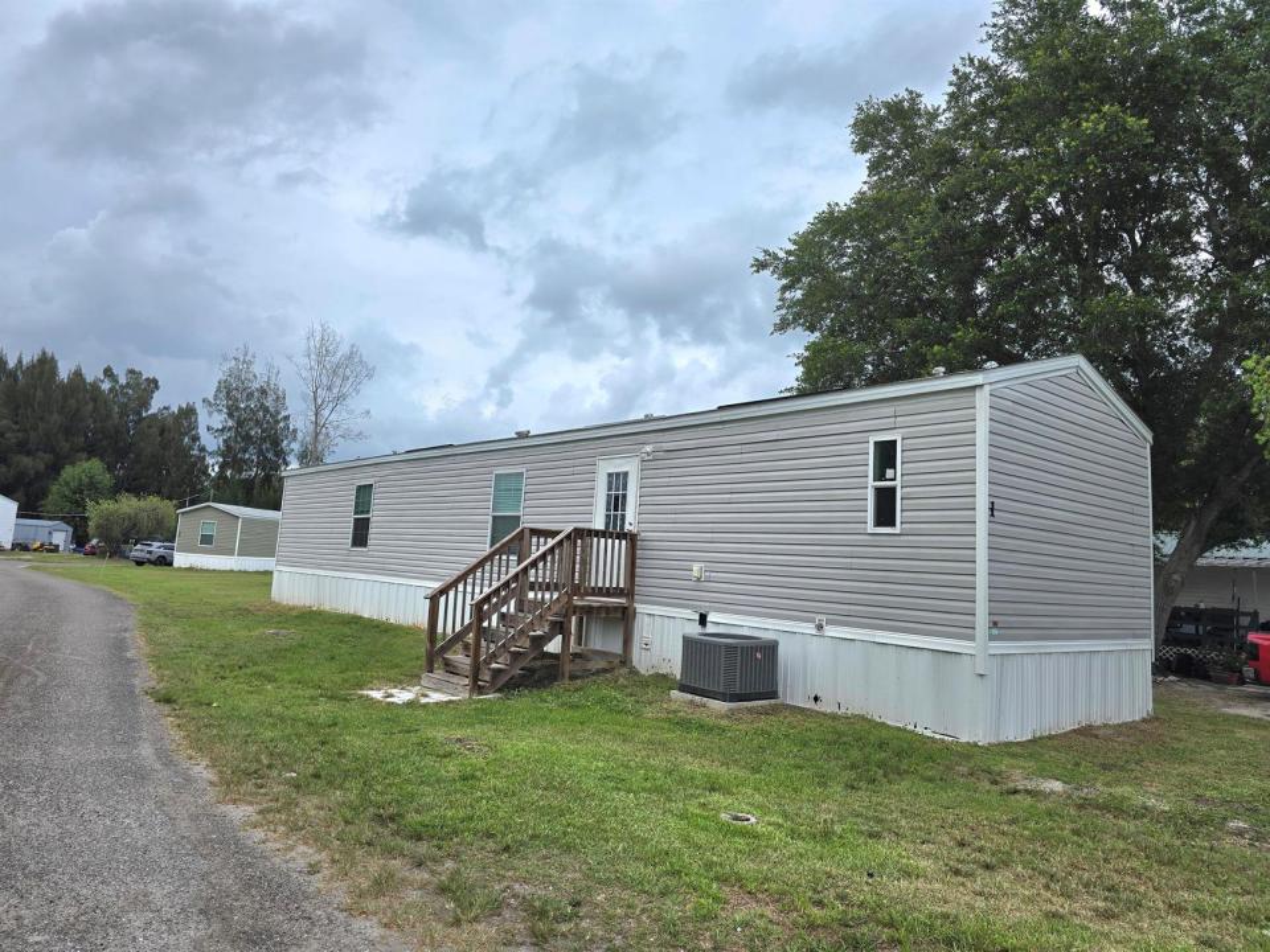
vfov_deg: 58.9
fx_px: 844
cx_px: 635
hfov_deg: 73.9
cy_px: 476
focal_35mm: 23
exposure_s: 1/182
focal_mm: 6.3
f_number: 1.7
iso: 16
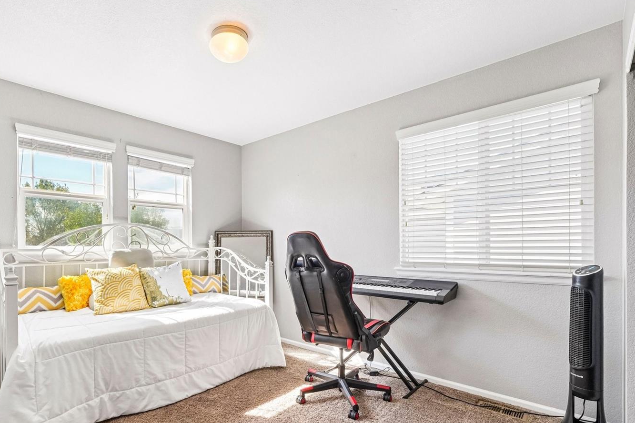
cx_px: 261
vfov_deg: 66.9
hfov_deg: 89.1
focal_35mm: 18
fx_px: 317
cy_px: 247
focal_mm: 10
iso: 800
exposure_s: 1/40
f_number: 8
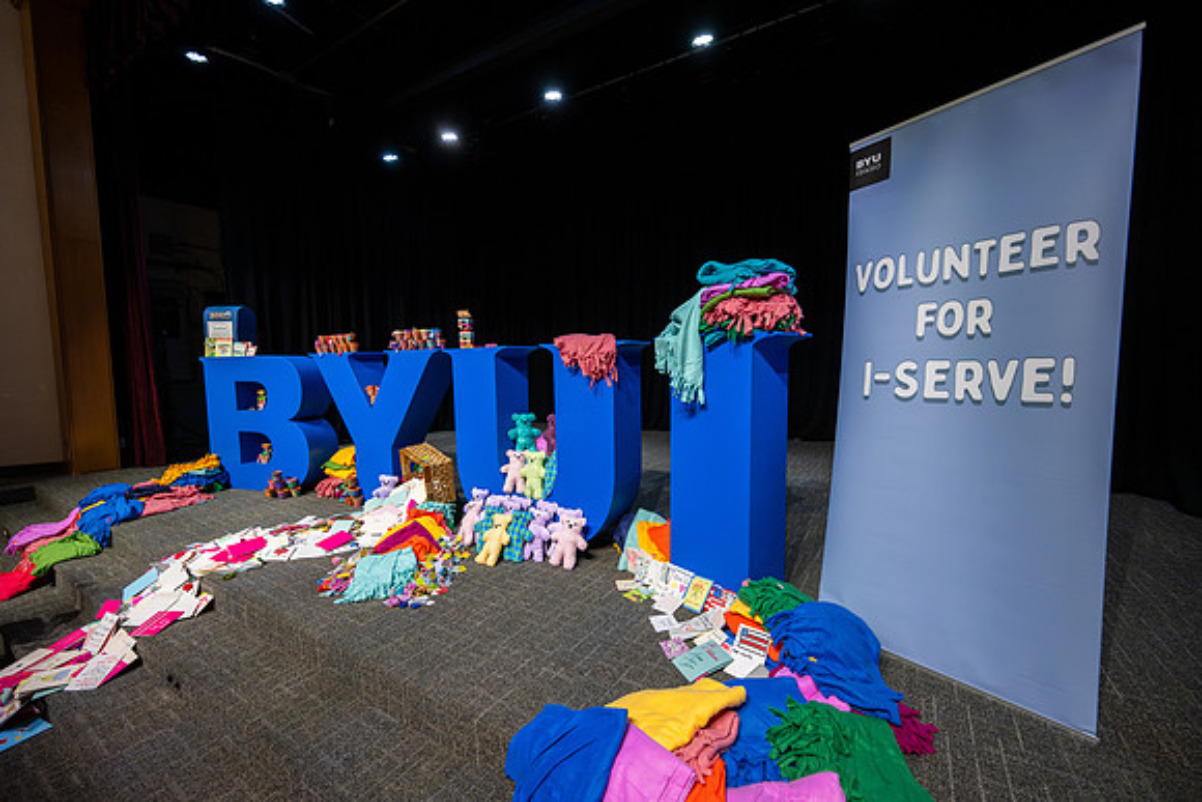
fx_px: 483
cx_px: 613
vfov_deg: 79.4
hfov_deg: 102.4
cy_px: 399
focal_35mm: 14
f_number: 5.6
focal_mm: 14
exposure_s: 1/100
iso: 2500
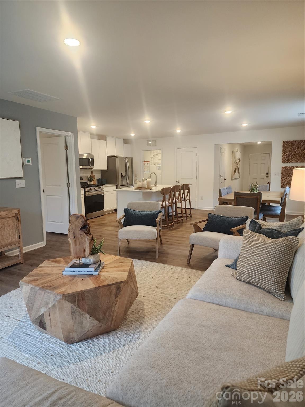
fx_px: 270
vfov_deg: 73.9
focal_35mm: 23
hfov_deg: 58.9
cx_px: 152
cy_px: 204
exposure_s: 1/120
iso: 400
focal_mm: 6.4
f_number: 1.8
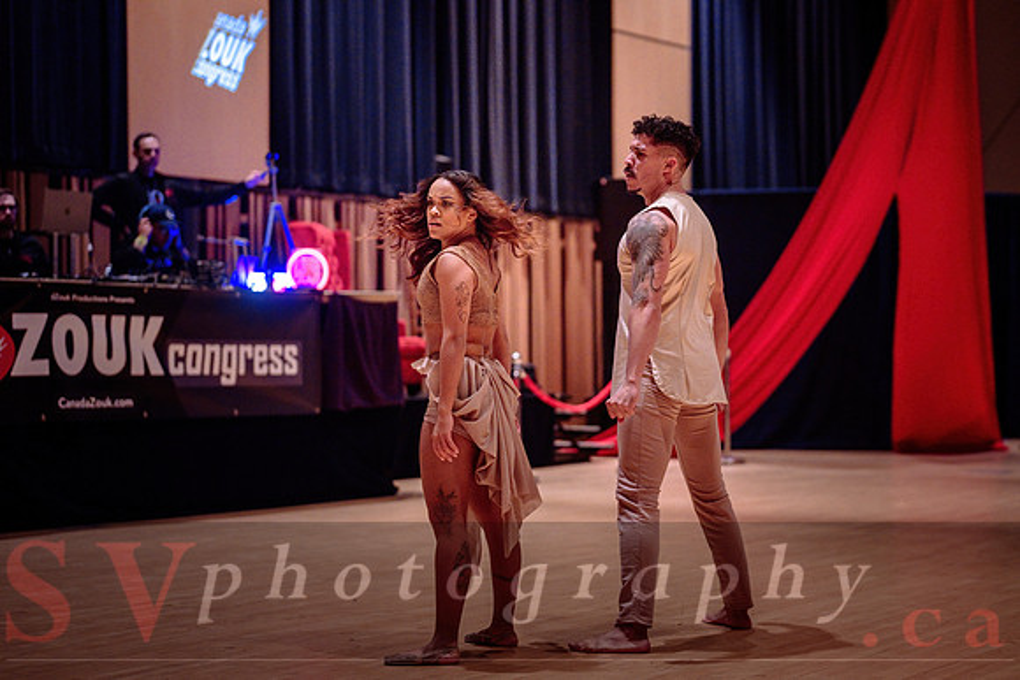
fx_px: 1994
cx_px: 675
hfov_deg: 28.5
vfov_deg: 19.4
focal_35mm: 70
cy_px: 352
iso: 1600
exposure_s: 1/320
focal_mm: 50
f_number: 1.4
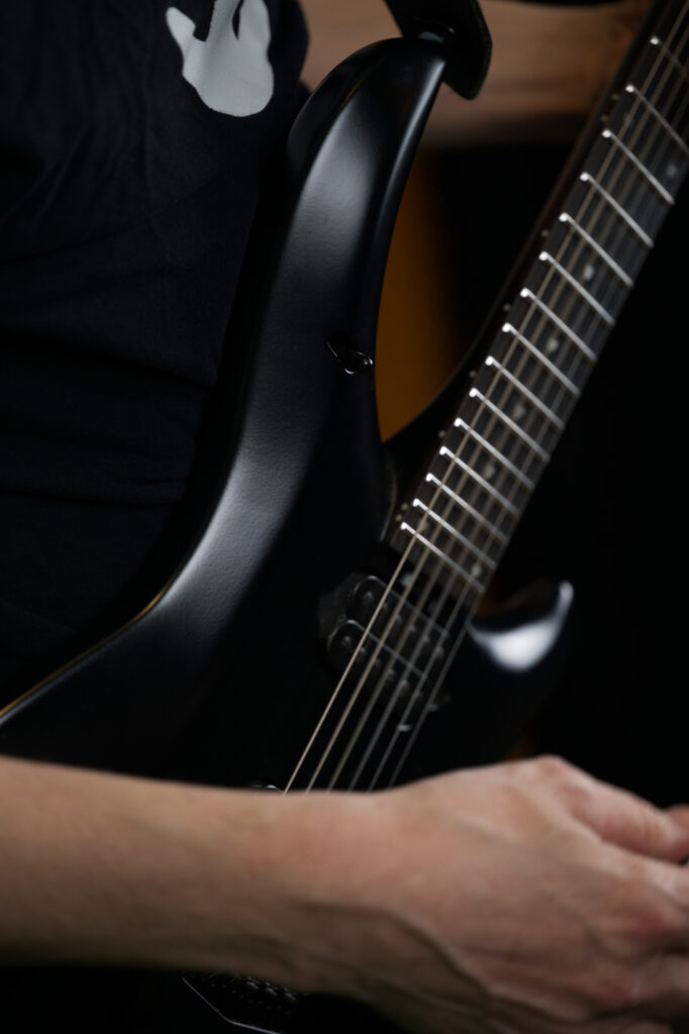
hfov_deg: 13.0
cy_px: 517
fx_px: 3016
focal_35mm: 105
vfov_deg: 19.5
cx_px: 344
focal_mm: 105
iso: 720
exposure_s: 1/160
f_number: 3
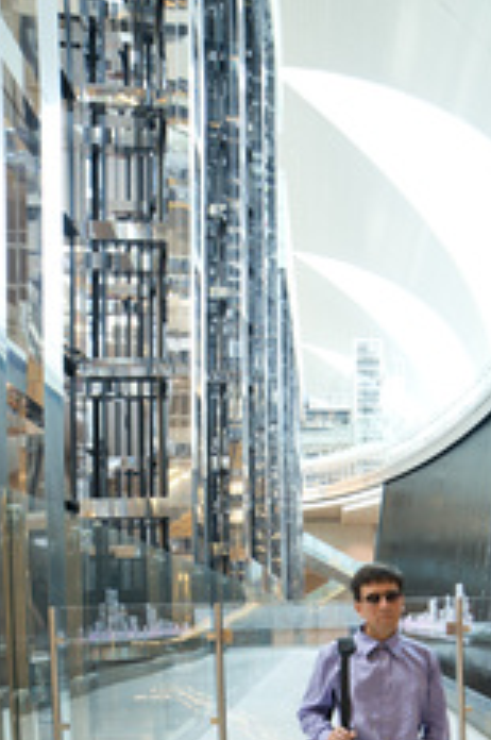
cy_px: 635
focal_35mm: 29
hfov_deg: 41.7
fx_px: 595
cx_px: 430
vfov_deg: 56.9
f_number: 4
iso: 400
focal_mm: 14
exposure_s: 1/60
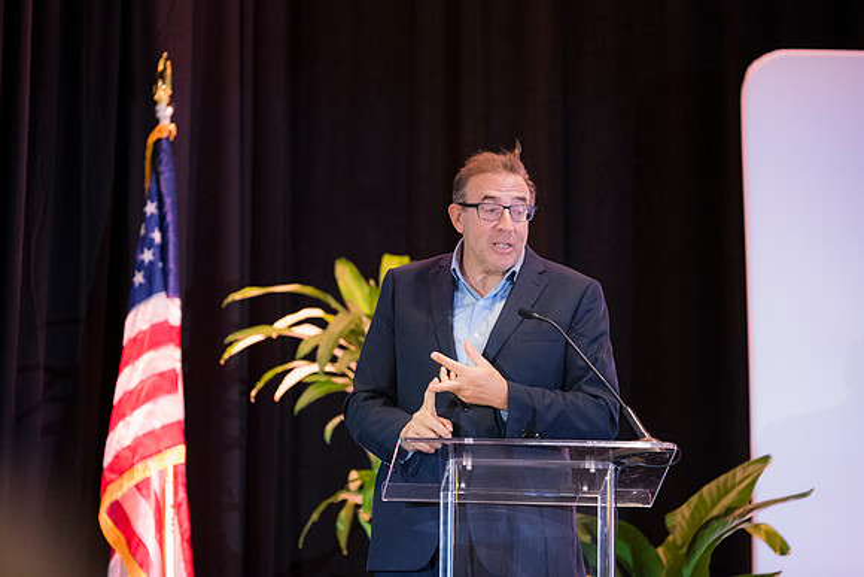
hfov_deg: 10.3
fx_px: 4801
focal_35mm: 200
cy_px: 288
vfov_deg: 6.9
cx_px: 432
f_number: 2.8
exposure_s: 1/160
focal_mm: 200
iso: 5000
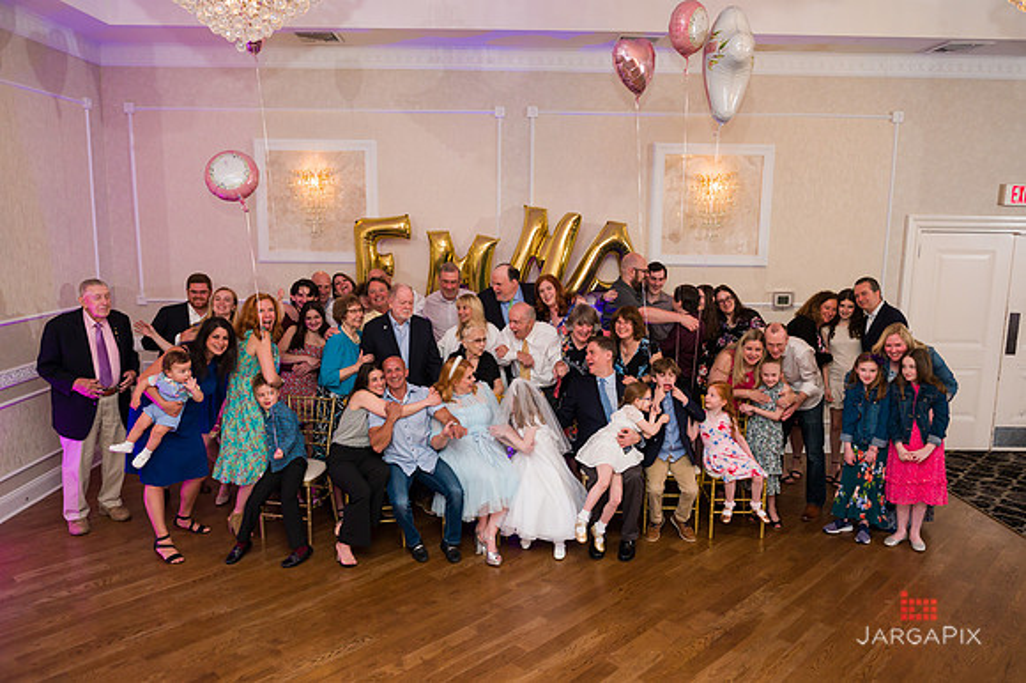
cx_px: 513
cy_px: 342
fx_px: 741
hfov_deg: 69.4
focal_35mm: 26
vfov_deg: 49.5
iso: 1250
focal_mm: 26
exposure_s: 1/200
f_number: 5
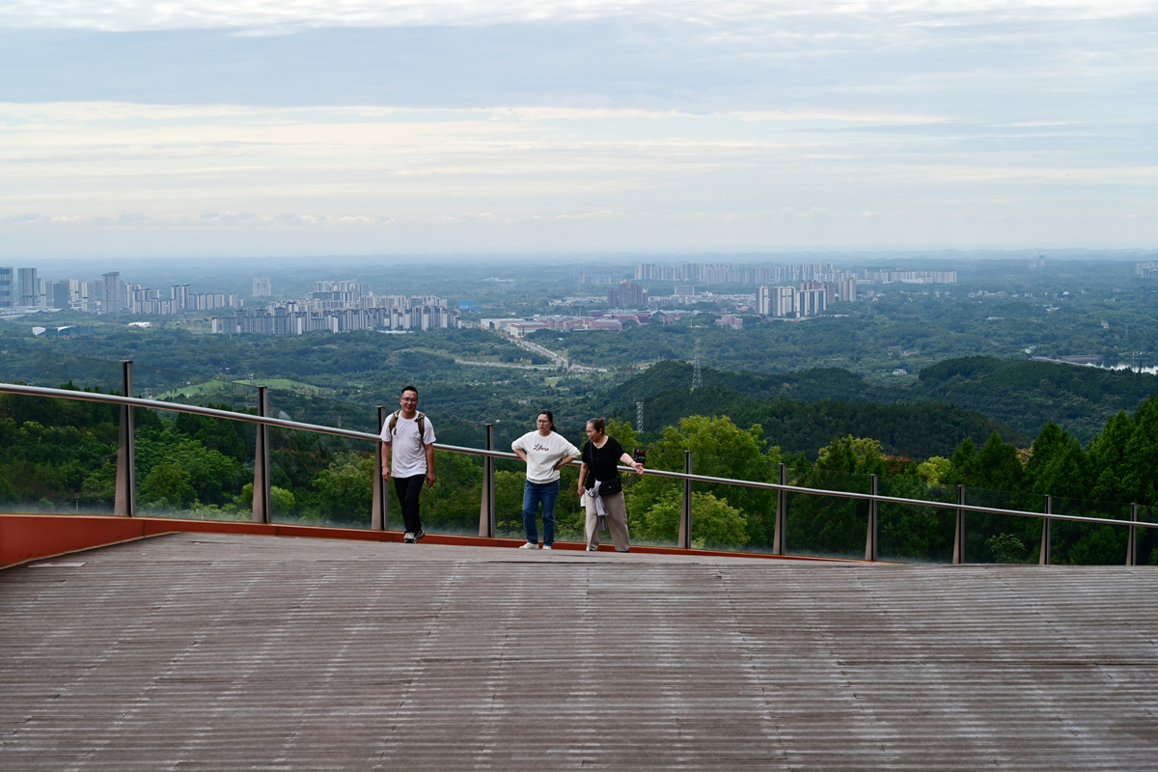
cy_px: 386
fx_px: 2091
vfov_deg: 20.9
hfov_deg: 31.0
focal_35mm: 65
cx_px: 579
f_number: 8
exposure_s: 1/250
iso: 160
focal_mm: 65
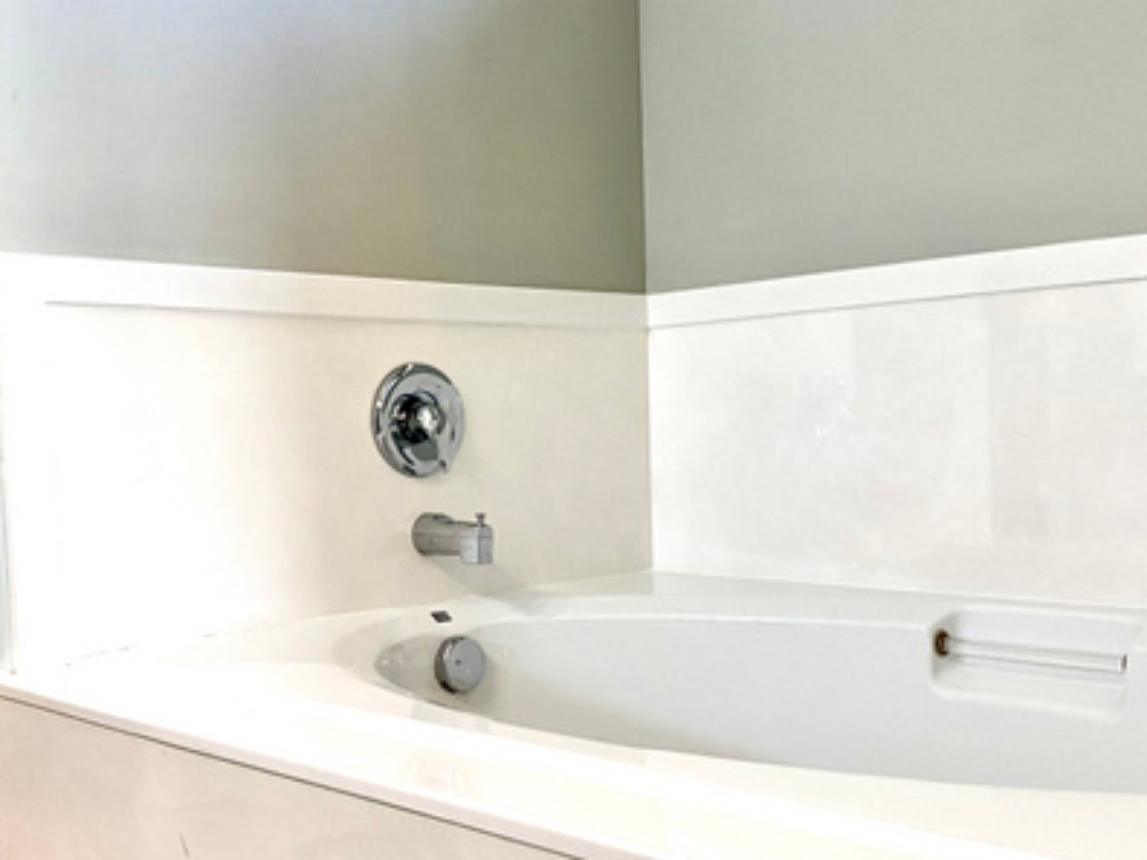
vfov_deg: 34.3
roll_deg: +1.4
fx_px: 1392
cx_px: 588
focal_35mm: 42
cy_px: 501
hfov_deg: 44.8
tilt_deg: -4.7
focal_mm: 4.25
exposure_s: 1/60
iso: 100
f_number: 1.8
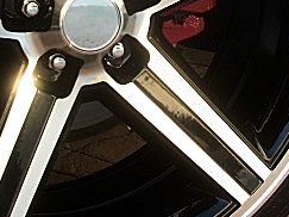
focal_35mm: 95
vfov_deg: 15.3
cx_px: 191
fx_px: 793
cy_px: 7
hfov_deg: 20.6
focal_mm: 6.3
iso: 50
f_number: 2.8
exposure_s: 1/80
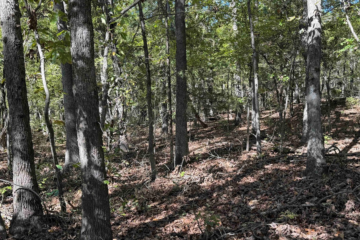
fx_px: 380
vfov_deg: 34.5
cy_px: 174
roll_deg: +0.2
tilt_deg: -6.7
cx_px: 196
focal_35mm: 38
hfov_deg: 50.6
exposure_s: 1/347
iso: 80
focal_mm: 6.76
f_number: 1.78
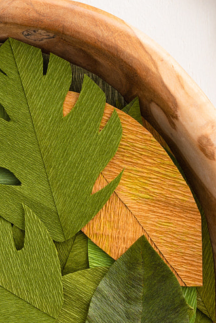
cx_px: 117
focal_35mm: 178
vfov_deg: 11.5
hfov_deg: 7.7
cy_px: 229
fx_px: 1600
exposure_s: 1/125
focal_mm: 55
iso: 100
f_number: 8
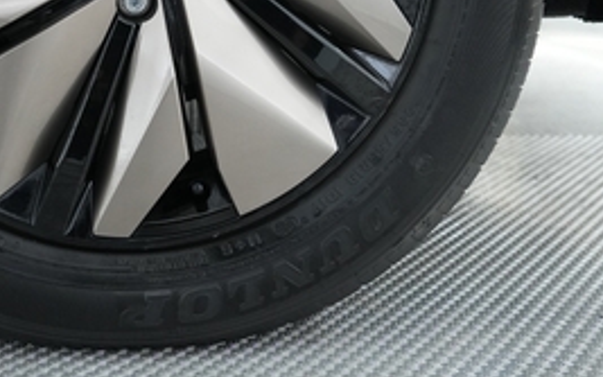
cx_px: 149
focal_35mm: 61
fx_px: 1003
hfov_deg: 32.8
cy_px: -93
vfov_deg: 19.8
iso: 3200
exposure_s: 1/160
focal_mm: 25
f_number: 2.8
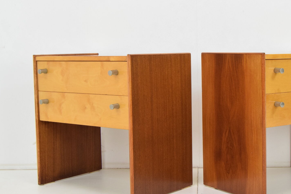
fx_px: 542
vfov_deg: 20.3
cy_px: 98
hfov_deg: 29.8
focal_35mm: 67
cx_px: 194
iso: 1600
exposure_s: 1/200
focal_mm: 32
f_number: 7.1
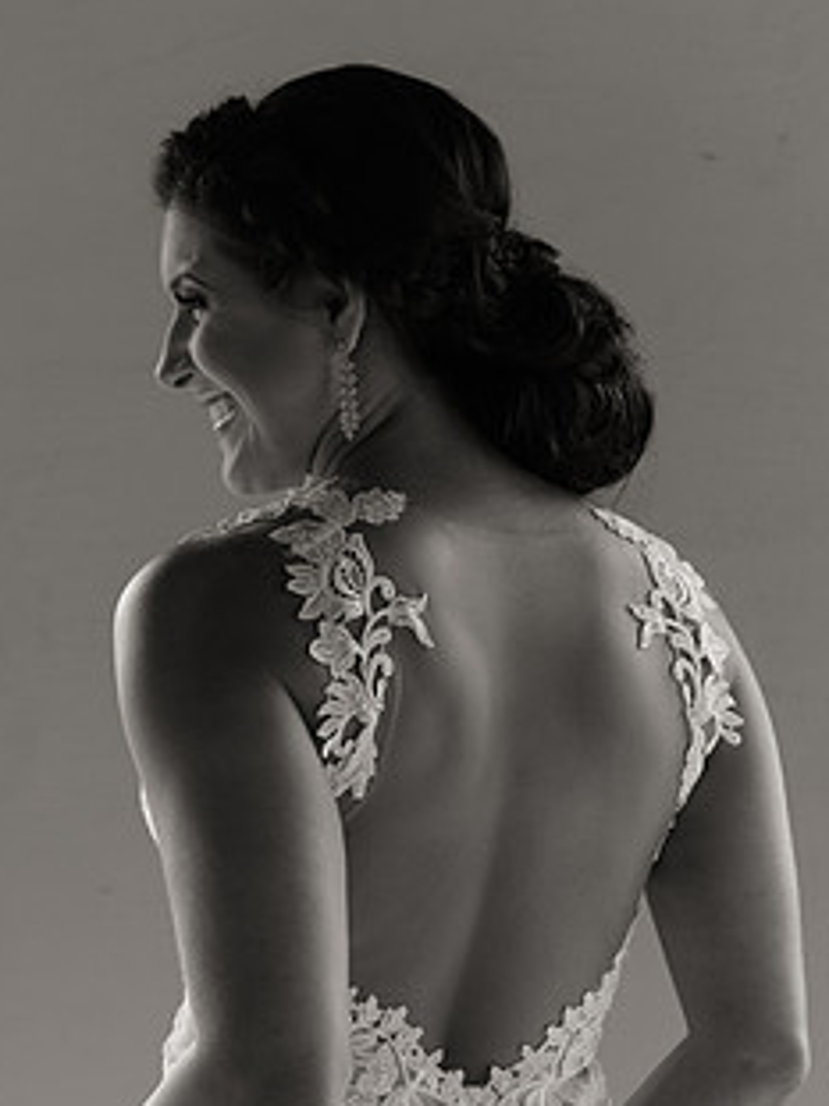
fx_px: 3643
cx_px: 452
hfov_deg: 13.0
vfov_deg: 17.2
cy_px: 729
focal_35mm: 114
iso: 125
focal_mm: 82
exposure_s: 1/100
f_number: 2.8
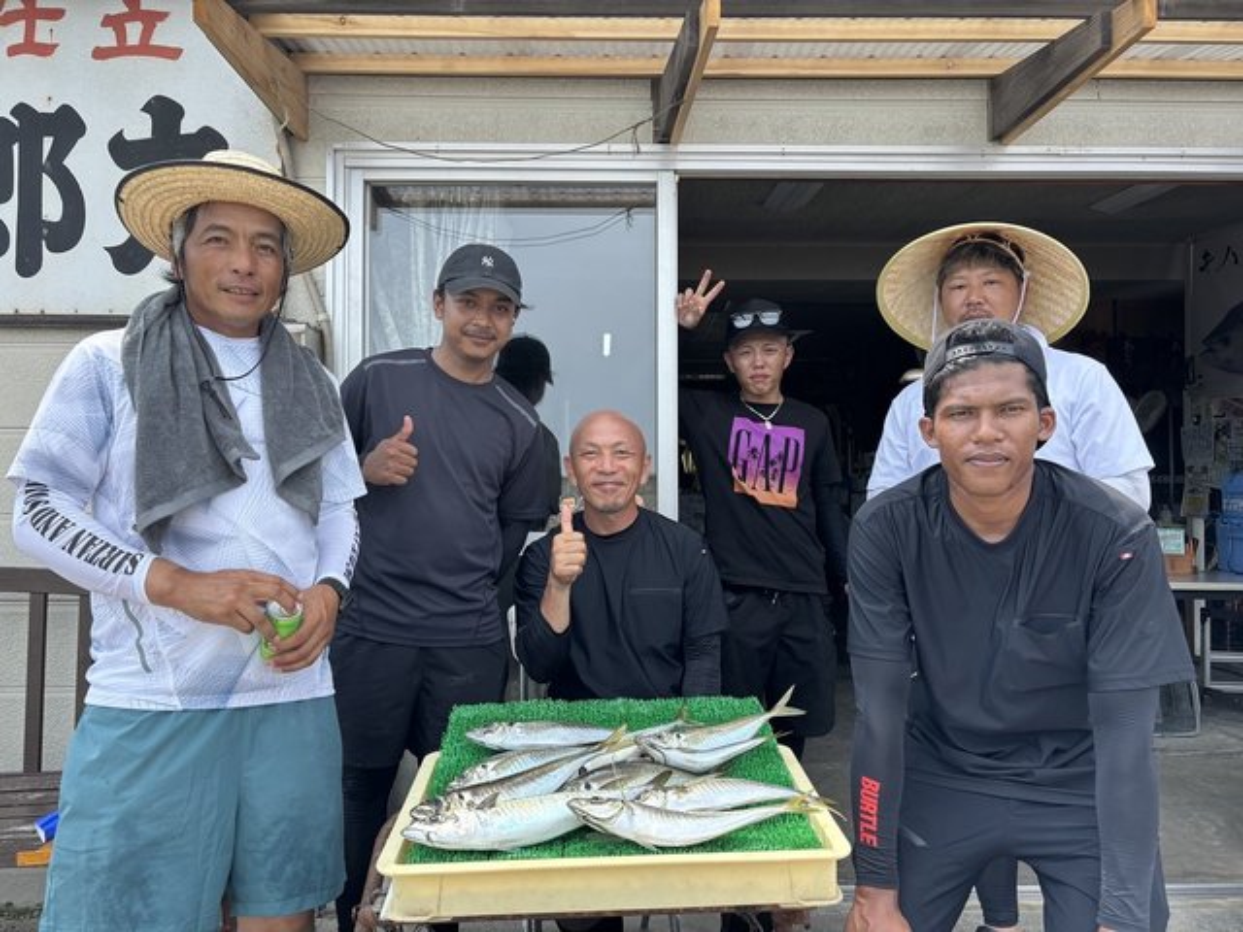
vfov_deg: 53.1
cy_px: 466
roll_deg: +0.3
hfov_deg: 67.3
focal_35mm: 26
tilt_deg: +1.5
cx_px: 622
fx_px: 934
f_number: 1.6
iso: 50
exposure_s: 1/1178
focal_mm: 5.96
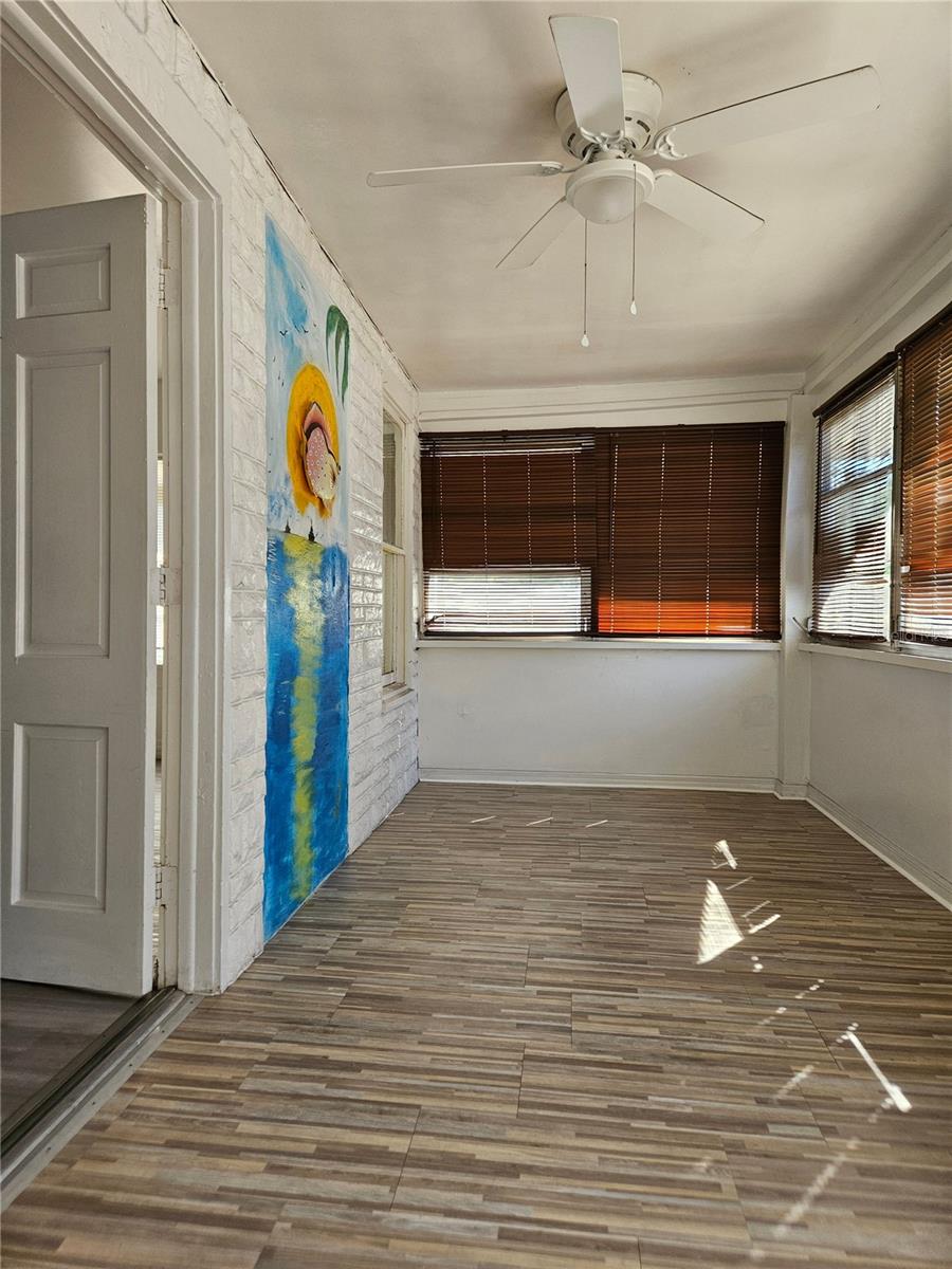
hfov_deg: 58.9
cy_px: 634
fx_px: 843
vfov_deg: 73.9
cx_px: 476
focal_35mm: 23
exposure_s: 1/207
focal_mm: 5.4
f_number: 1.8
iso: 125
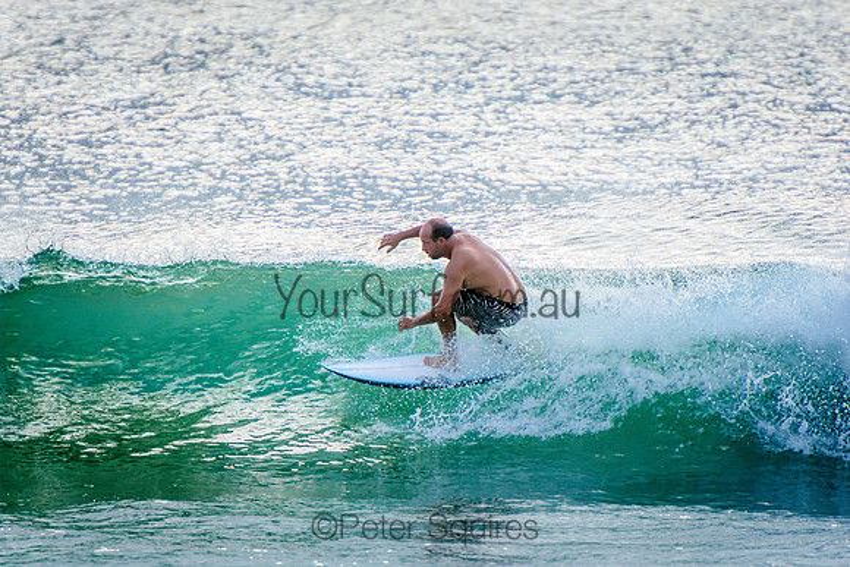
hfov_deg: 3.4
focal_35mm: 600
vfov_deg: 2.3
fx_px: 14169
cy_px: 284
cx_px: 425
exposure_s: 1/2000
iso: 500
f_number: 5.6
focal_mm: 400
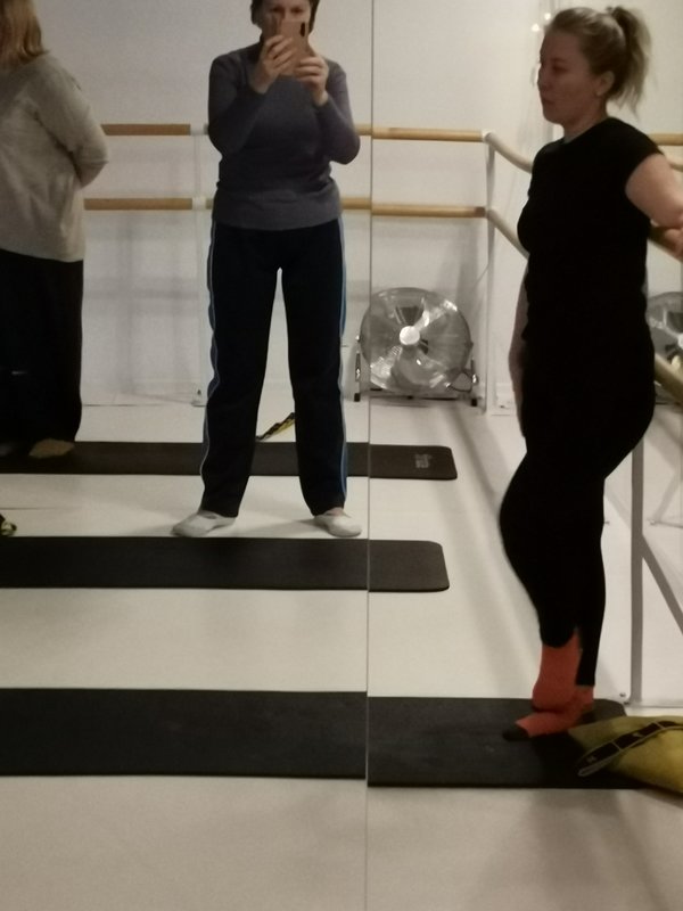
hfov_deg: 16.2
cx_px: 342
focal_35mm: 91
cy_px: 456
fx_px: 2394
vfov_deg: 21.5
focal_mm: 4.75
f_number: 1.8
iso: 1600
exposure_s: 1/25
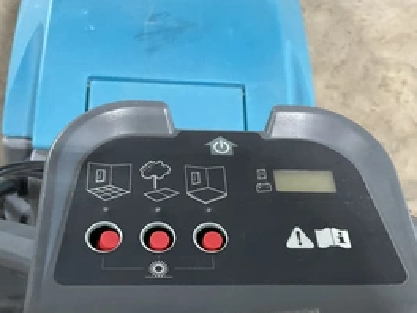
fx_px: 530
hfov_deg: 42.9
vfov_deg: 32.5
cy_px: 213
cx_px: 194
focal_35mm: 44
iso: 200
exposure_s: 1/60
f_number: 1.8
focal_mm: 3
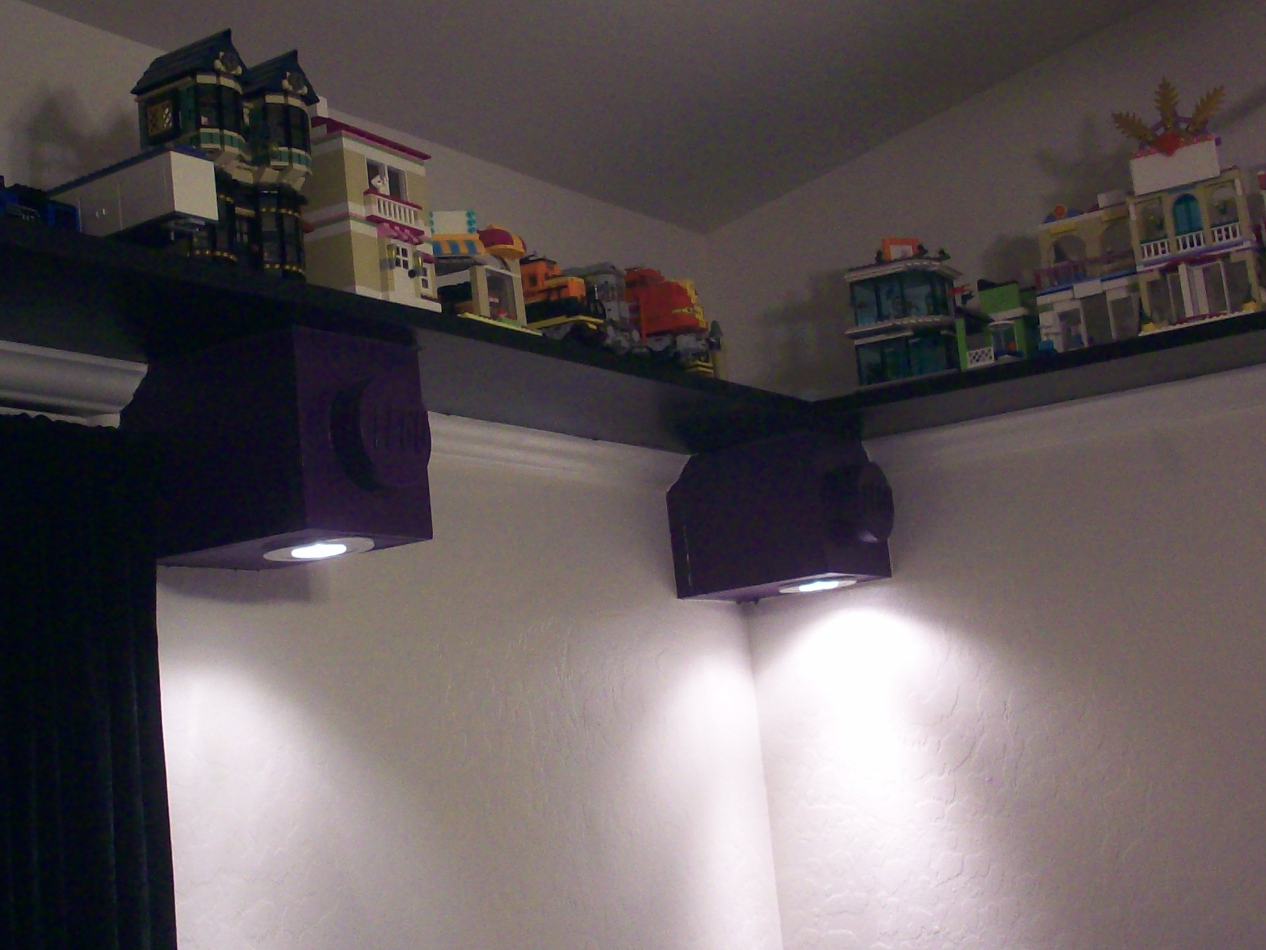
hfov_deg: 33.6
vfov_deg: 25.6
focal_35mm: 57
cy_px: 434
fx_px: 2085
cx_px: 482
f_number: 2.8
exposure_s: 1/47
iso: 160
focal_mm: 6.2
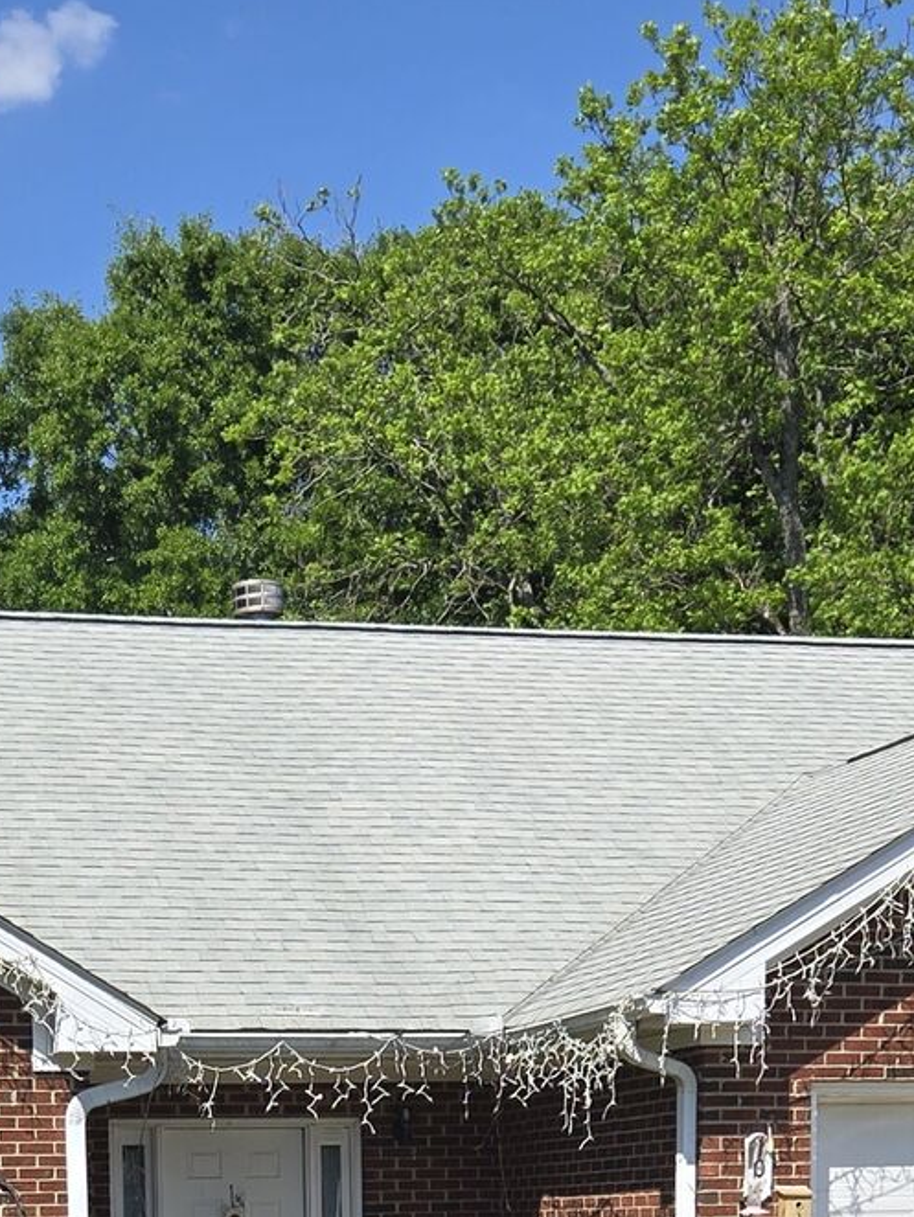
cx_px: 268
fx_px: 2815
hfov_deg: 18.4
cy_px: 1550
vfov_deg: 22.1
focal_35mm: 80
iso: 25
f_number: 1.8
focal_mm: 5.4
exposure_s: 1/1775
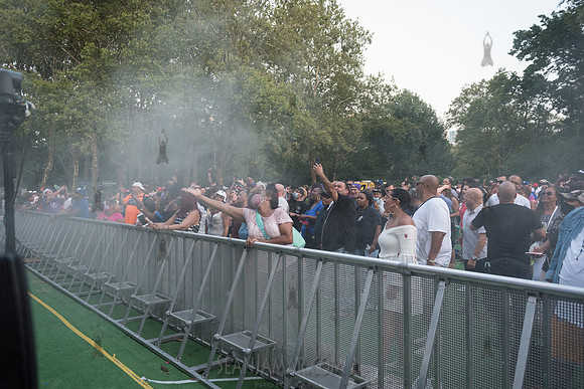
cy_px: 194
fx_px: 454
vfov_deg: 46.4
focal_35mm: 28
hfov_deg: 65.5
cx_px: 292
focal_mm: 28
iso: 1600
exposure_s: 1/200
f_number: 4
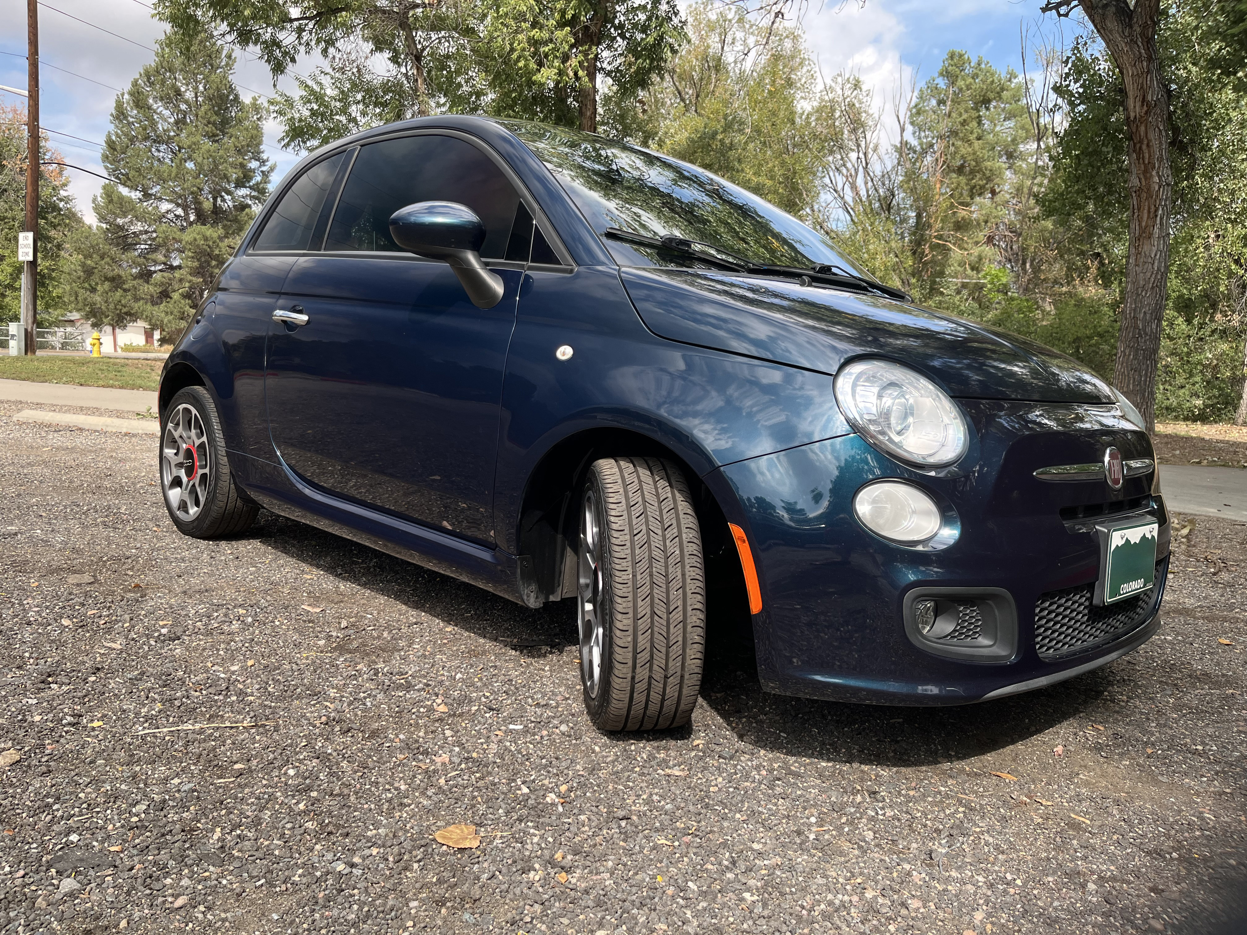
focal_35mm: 26
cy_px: 468
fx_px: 937
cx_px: 624
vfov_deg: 53.1
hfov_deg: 67.3
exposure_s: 1/483
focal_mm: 5.1
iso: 50
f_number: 1.6
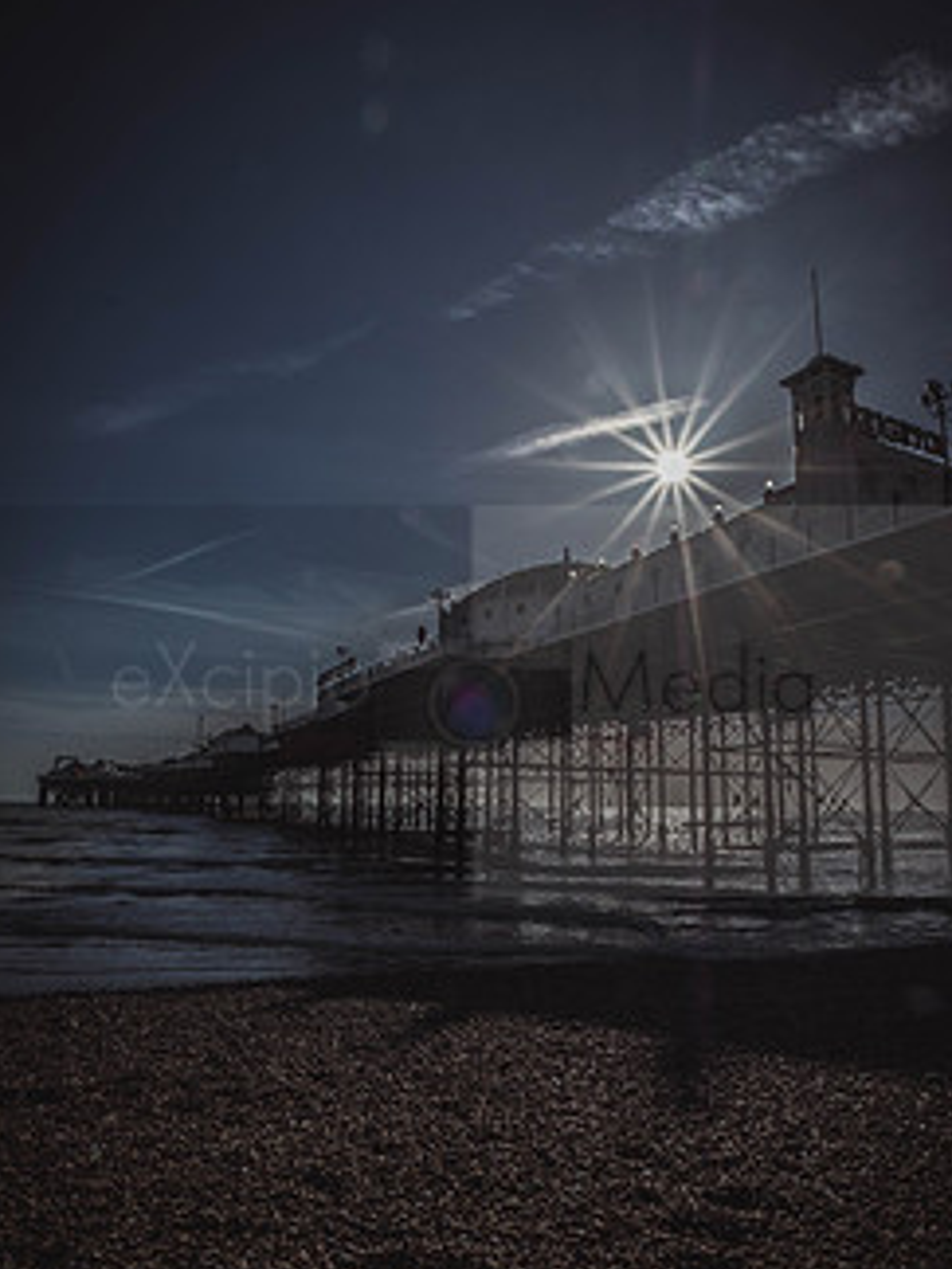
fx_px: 733
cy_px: 701
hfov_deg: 66.0
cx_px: 474
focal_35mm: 20
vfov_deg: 81.5
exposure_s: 1/1500
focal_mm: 10
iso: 200
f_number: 22
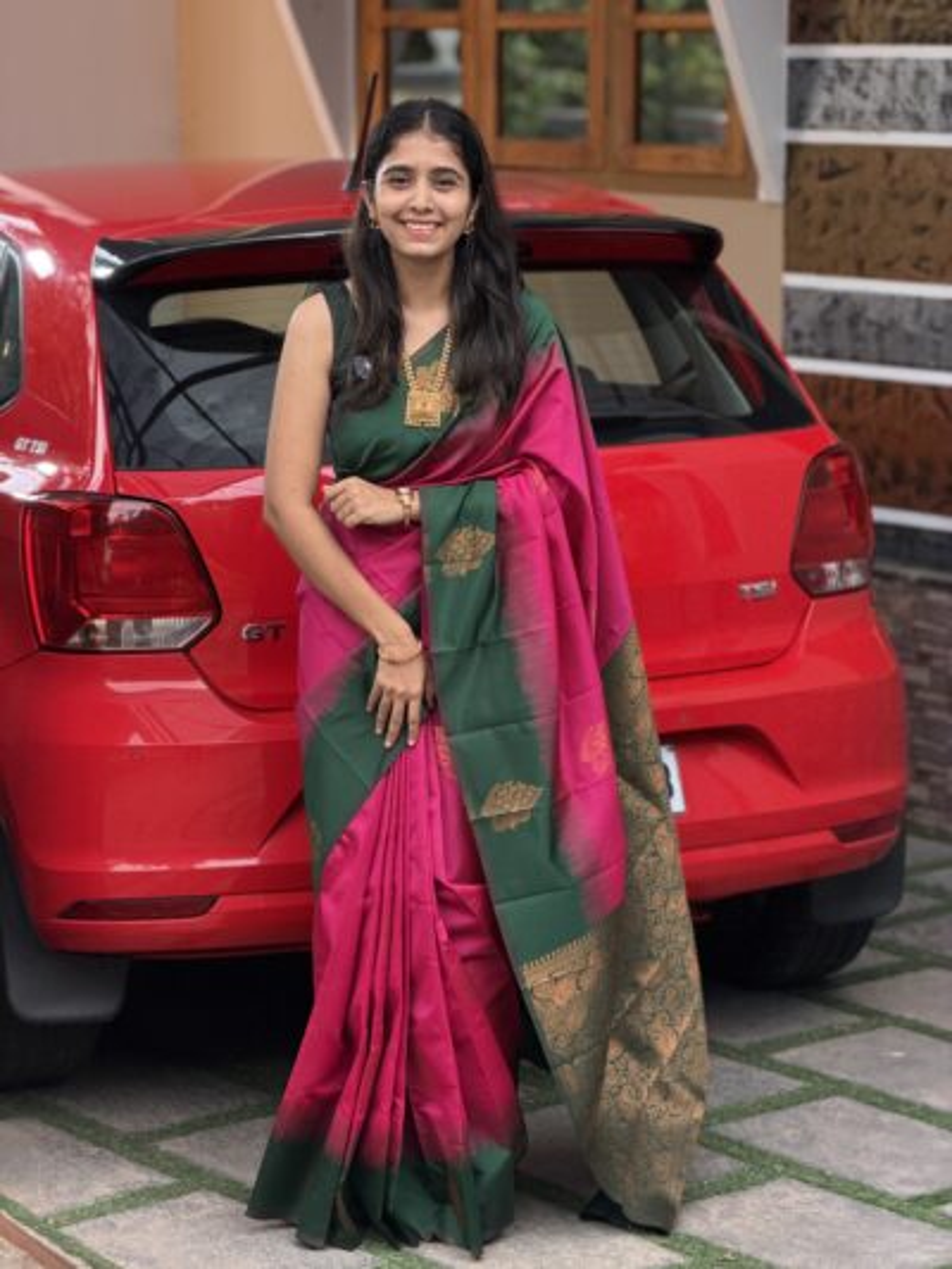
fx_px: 3665
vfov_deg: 19.6
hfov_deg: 14.8
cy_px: 634
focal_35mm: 100
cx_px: 476
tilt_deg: -10.0
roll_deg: -0.3
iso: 200
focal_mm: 16.89
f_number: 2.8
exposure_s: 1/121
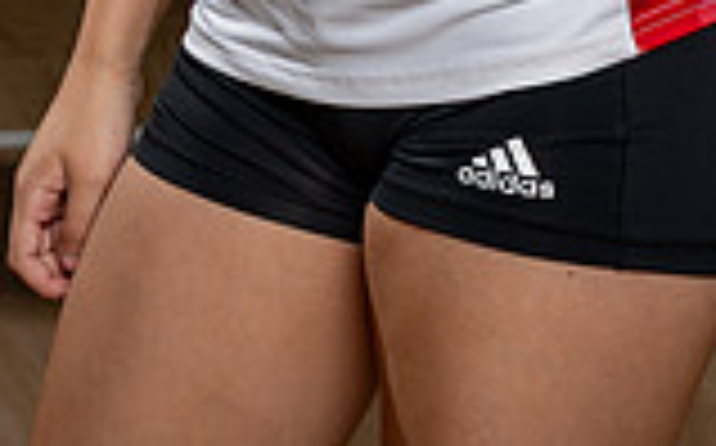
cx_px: 486
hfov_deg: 11.9
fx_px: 3431
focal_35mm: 176
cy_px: -550
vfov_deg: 7.1
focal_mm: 61
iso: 100
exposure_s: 1/250
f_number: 8
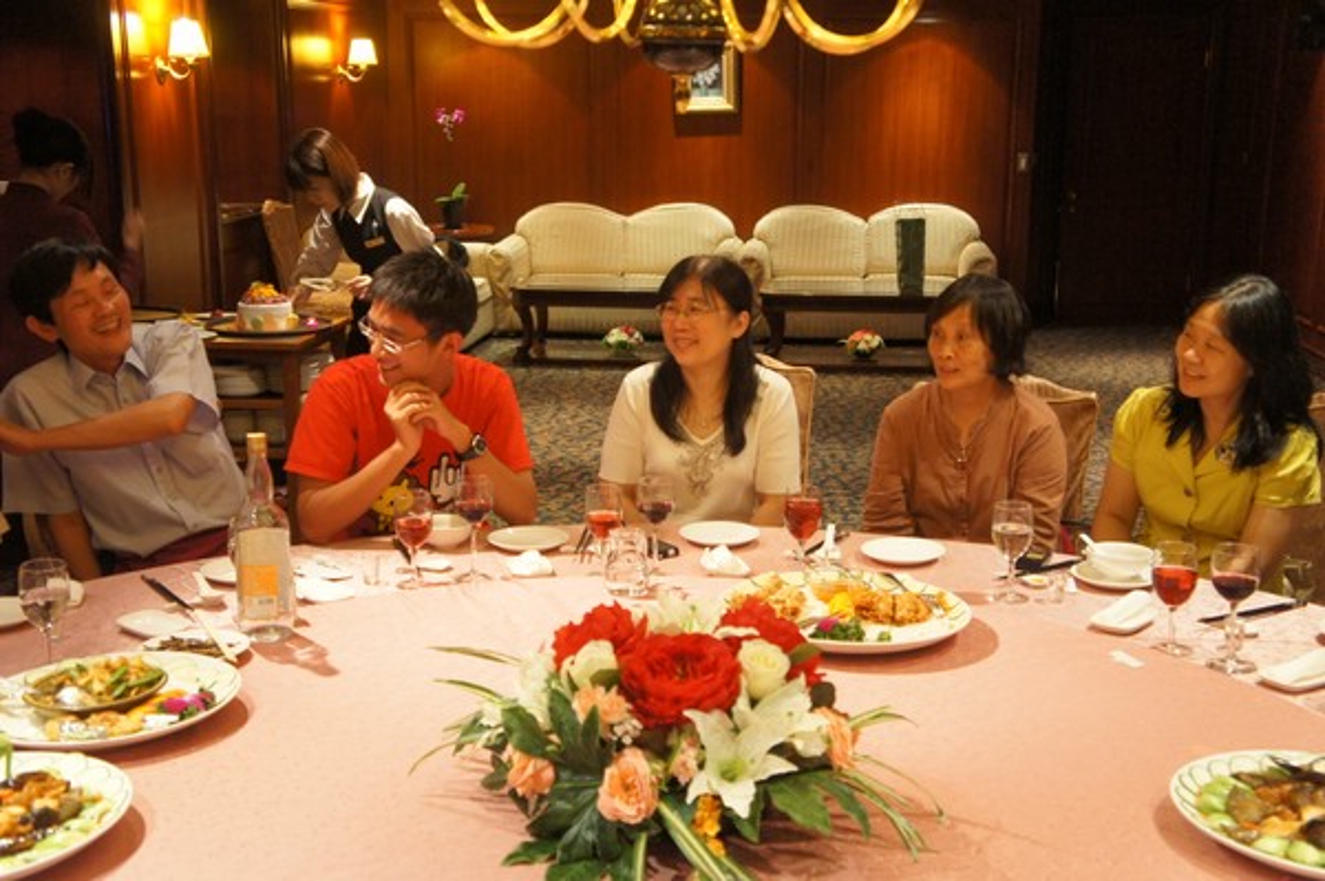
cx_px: 662
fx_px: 1655
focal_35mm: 45
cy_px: 440
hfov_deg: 43.6
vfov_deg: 29.8
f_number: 4.5
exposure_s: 1/30
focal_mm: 30
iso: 1600
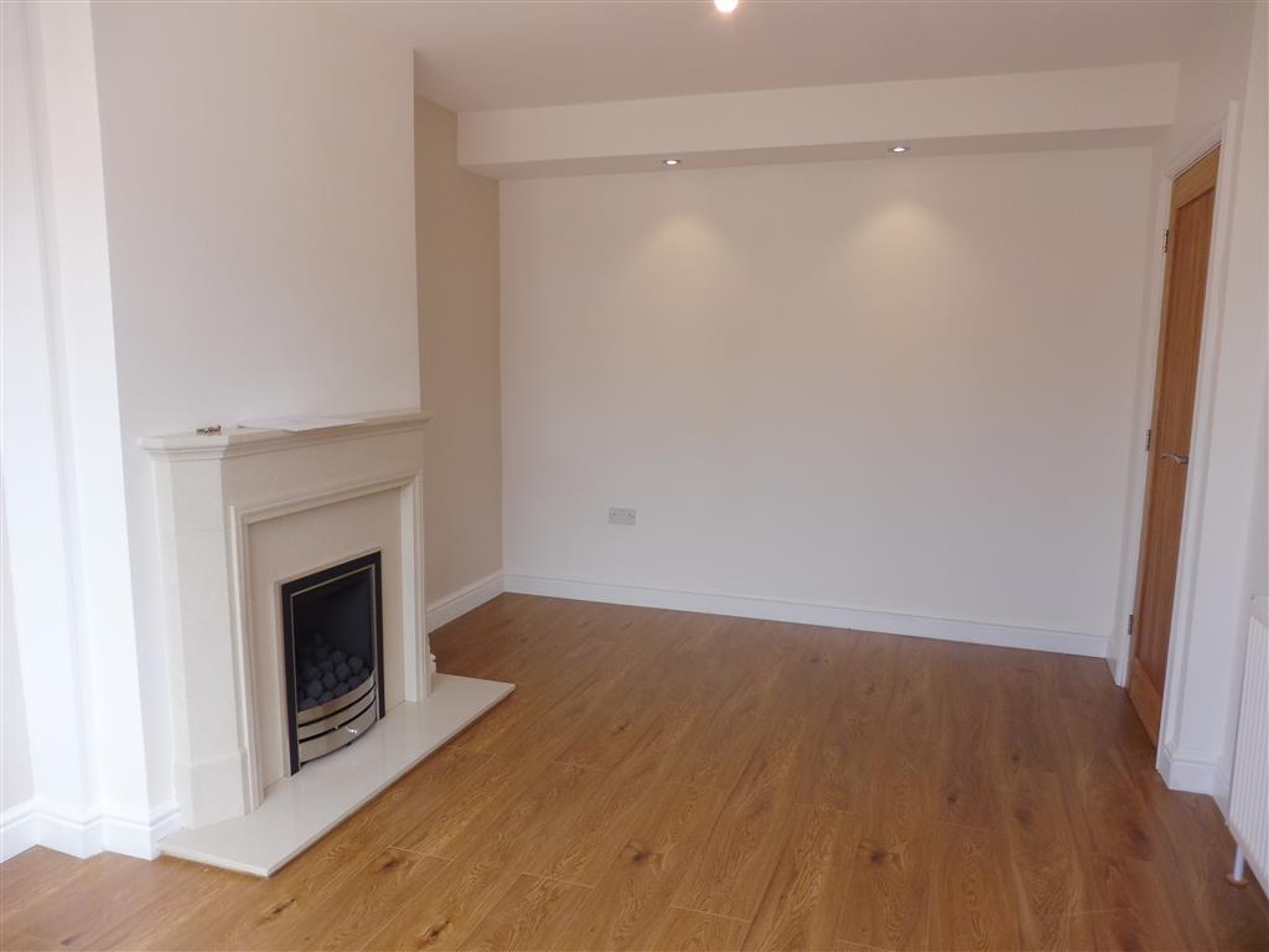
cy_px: 476
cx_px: 634
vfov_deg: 56.8
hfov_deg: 71.6
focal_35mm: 24
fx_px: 880
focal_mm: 4.3
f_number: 3.3
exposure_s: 1/125
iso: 100
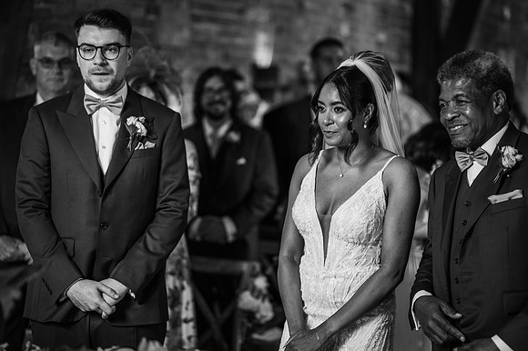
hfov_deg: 23.9
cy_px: 176
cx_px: 264
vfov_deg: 16.1
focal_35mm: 85
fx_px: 1246
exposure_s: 1/200
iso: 320
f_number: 1.8
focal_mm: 85
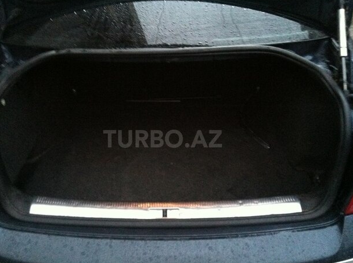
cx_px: 163
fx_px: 387
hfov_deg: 49.0
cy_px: 139
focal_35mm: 38
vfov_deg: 37.6
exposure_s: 1/15
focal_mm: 3.85
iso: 1000
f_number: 2.8
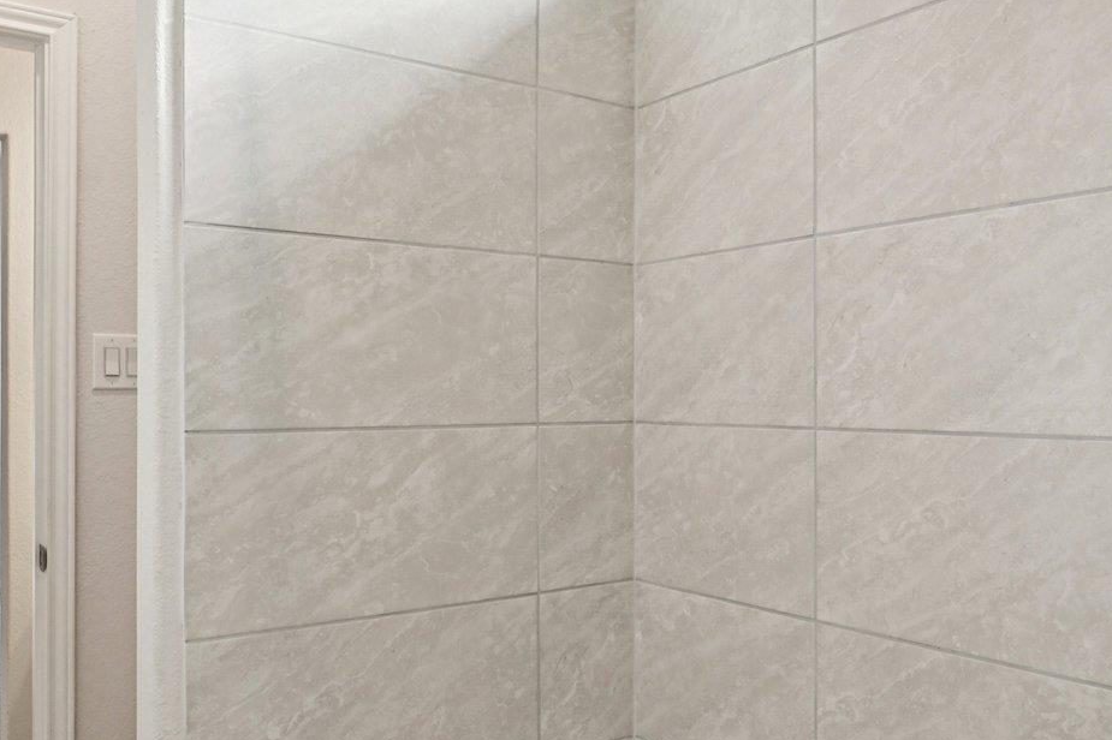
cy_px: 392
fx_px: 957
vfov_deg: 42.3
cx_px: 624
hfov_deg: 60.1
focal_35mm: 31
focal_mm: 14
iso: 800
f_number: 8
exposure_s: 1/100
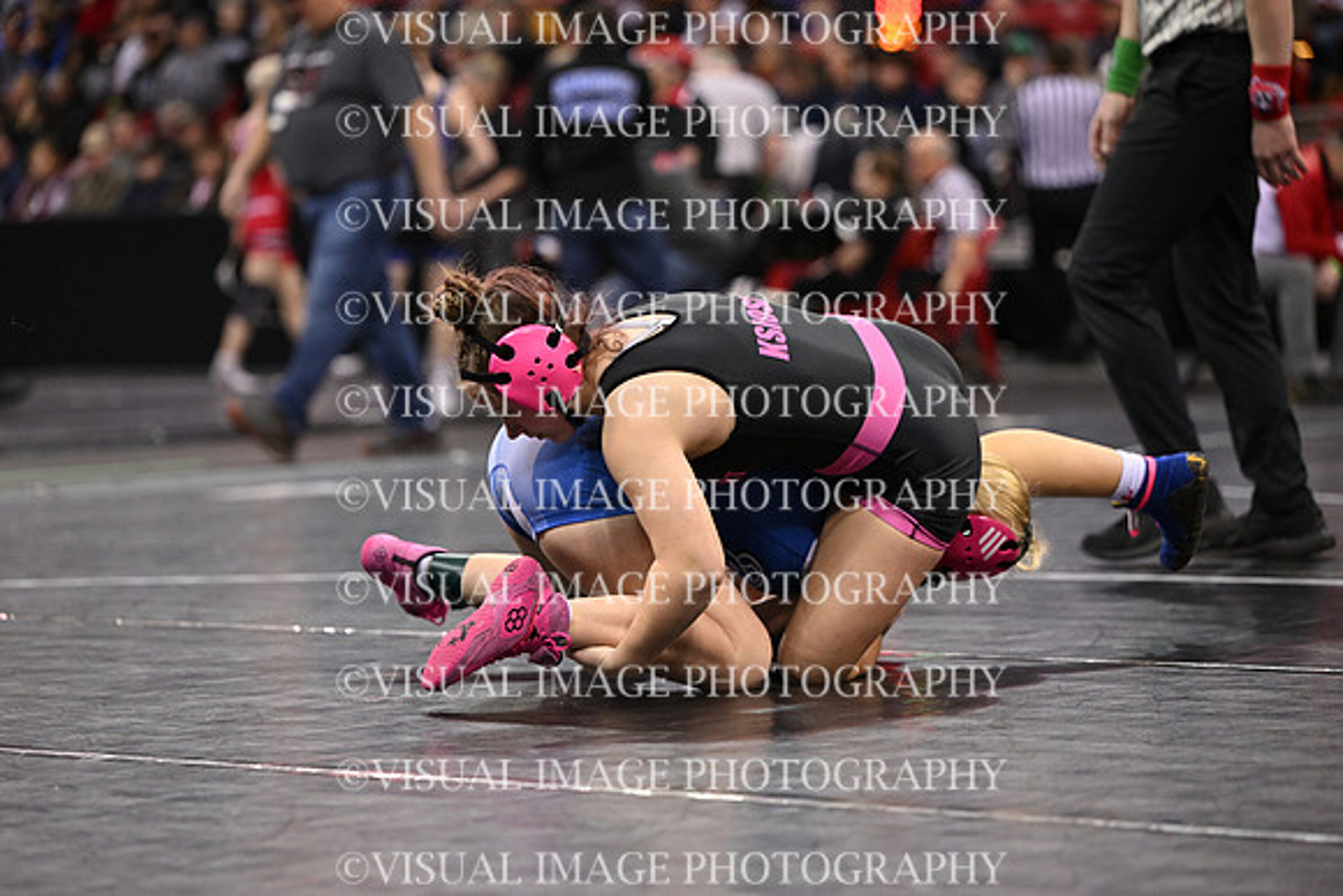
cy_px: 448
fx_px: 5224
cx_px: 672
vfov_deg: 9.8
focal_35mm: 140
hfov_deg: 14.7
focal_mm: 140
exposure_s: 1/1000
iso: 4000
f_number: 3.2
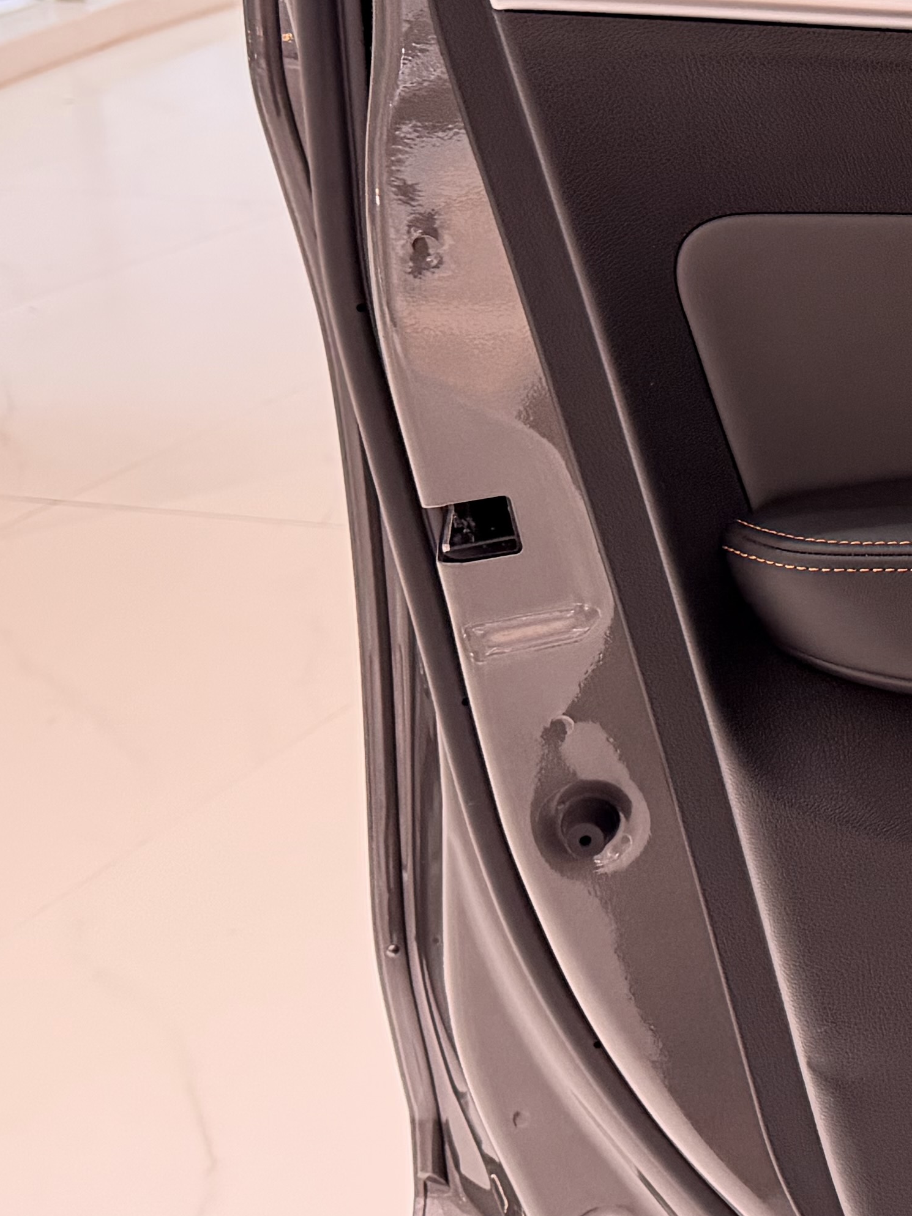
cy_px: 311
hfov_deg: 18.1
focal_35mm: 69
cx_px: 1507
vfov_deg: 27.8
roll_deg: +0.5
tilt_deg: -16.6
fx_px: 2424
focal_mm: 6.76
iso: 500
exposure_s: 1/50
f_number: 1.78
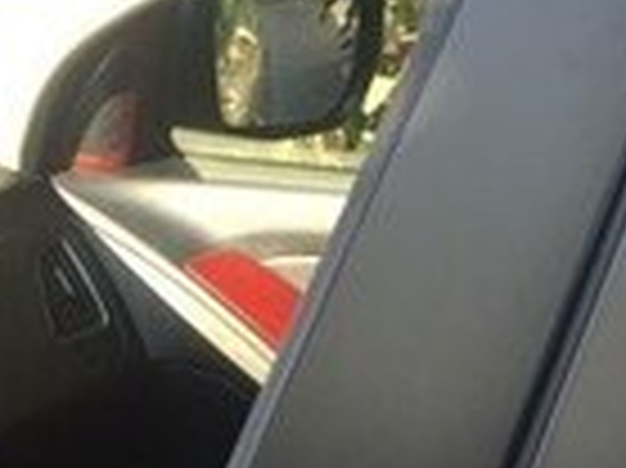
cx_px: 122
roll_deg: +2.8
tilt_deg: -25.1
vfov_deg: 10.1
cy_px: 839
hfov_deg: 14.2
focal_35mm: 138
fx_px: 2493
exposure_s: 1/158
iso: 32
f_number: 2.2
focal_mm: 4.15
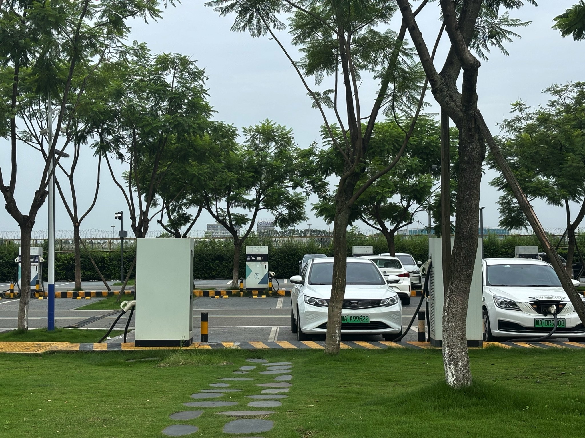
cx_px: 292
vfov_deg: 28.0
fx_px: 879
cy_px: 219
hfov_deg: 36.8
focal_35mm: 52
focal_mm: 5.96
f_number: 1.6
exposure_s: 1/961
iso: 32
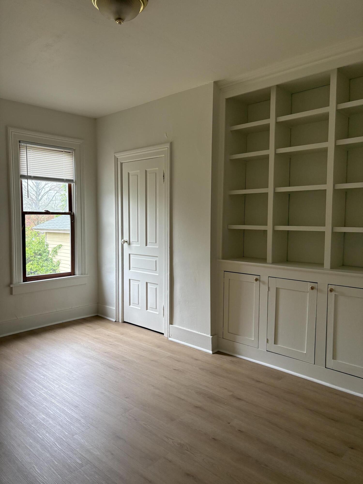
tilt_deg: -3.0
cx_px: 182
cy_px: 242
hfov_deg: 53.1
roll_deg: -1.0
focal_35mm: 26
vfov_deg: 67.3
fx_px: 364
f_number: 1.6
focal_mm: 5.96
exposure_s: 1/120
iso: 125
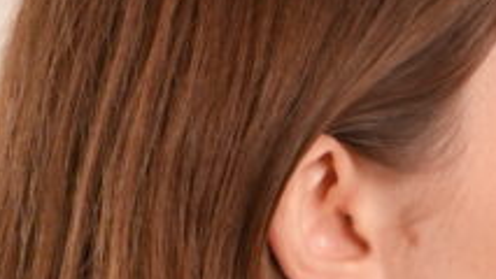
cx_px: 489
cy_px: 1260
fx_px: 5829
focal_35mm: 443
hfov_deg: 4.9
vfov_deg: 2.6
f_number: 2.8
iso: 320
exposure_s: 1/125
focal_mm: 50
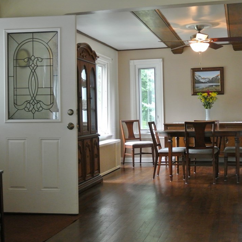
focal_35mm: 52
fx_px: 411
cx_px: 123
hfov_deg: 32.8
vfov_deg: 32.8
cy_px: 121
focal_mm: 15.1
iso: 1000
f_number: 4.2
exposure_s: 1/60
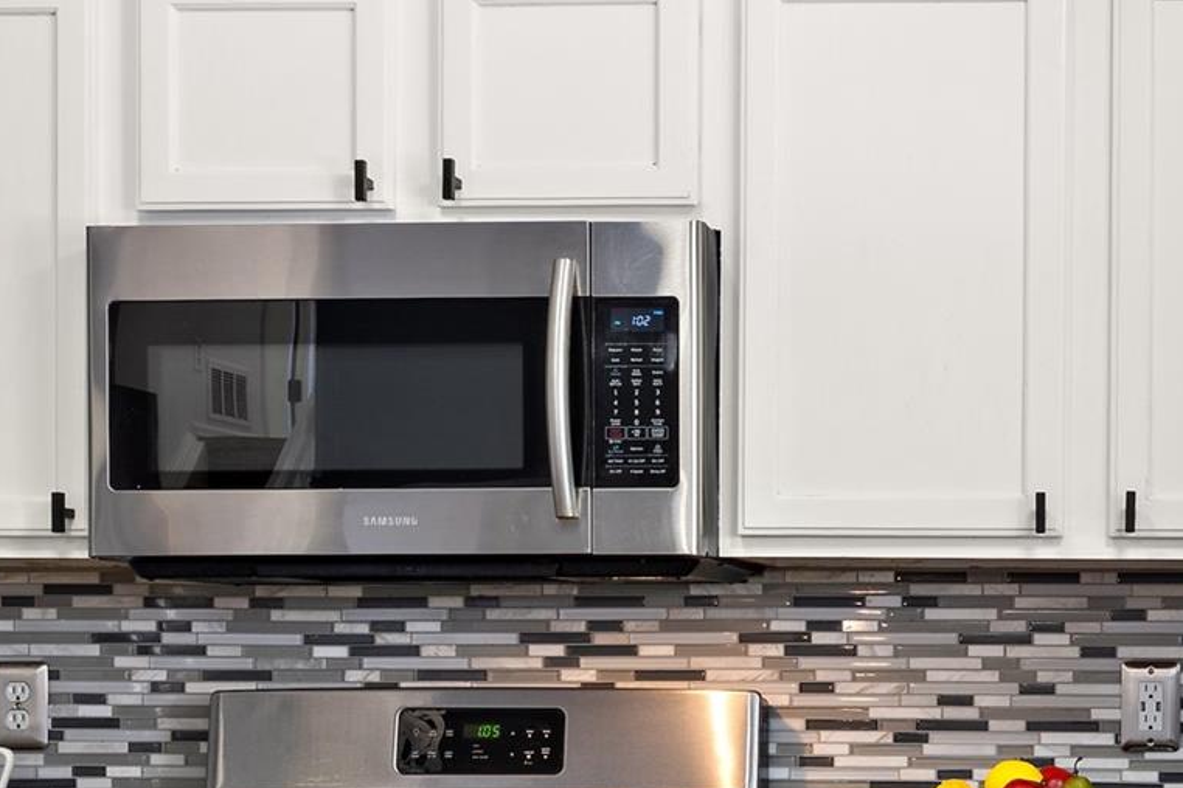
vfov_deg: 21.4
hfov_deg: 30.6
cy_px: 589
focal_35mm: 63
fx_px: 2070
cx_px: 1053
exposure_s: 6
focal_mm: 20
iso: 100
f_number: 16
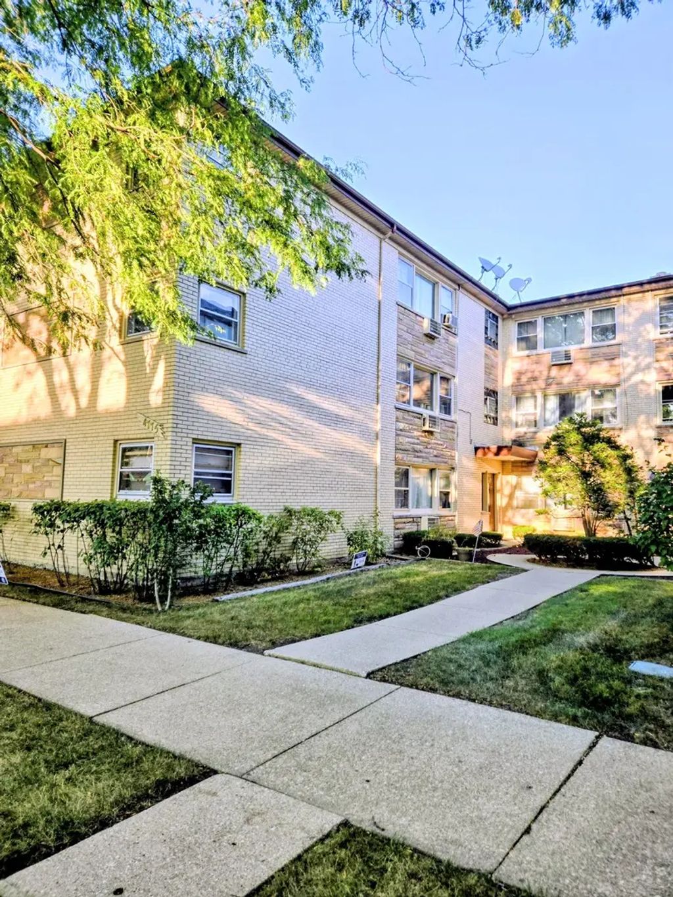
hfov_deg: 58.9
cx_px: 336
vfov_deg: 73.9
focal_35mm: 23
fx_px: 596
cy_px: 448
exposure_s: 1/1087
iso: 80
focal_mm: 5.4
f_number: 1.8
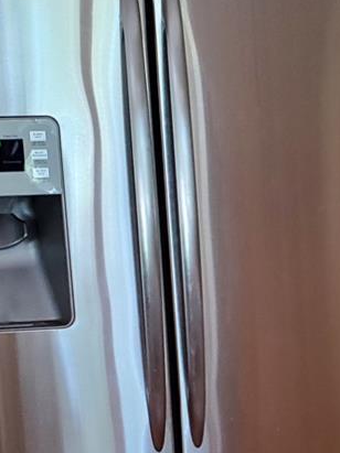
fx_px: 1245
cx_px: 356
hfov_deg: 15.2
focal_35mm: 95
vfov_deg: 20.2
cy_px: 416
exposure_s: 1/40
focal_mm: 4.3
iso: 400
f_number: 2.4
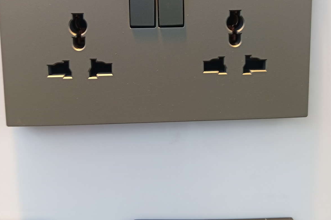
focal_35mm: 38
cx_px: 165
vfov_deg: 33.6
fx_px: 349
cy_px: 32
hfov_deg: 50.7
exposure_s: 1/50
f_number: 1.8
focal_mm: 3.84
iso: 51
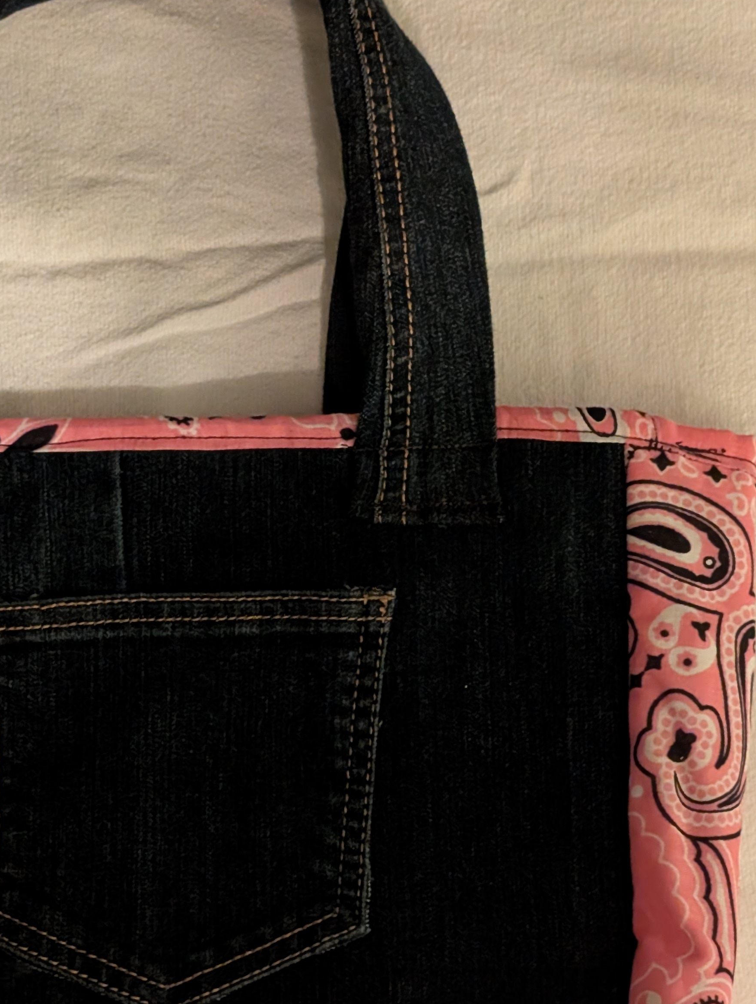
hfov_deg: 17.1
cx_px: 150
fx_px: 2499
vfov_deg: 22.7
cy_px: 606
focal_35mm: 86
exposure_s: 1/40
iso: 890
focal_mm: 6.9
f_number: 1.68
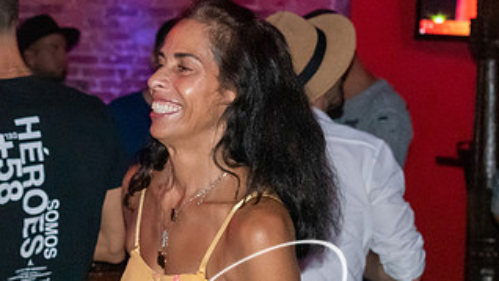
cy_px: 180
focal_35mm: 158
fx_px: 2091
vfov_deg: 7.7
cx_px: 124
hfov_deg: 13.6
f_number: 5.6
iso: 6400
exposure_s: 1/60
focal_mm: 55
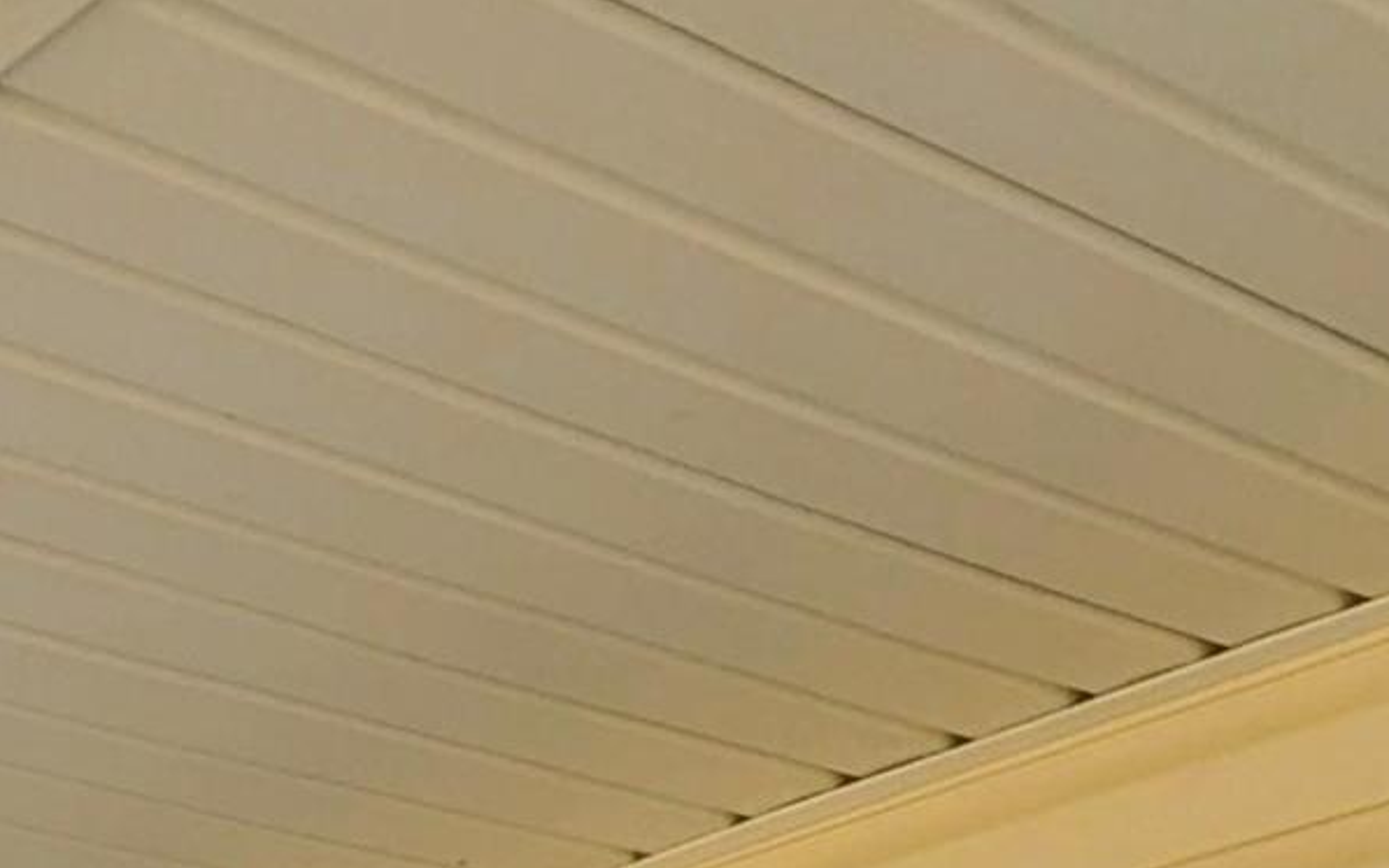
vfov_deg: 11.5
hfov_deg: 22.5
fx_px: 3293
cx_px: -130
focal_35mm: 87
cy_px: 2267
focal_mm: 2.35
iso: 46
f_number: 2.2
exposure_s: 1/417
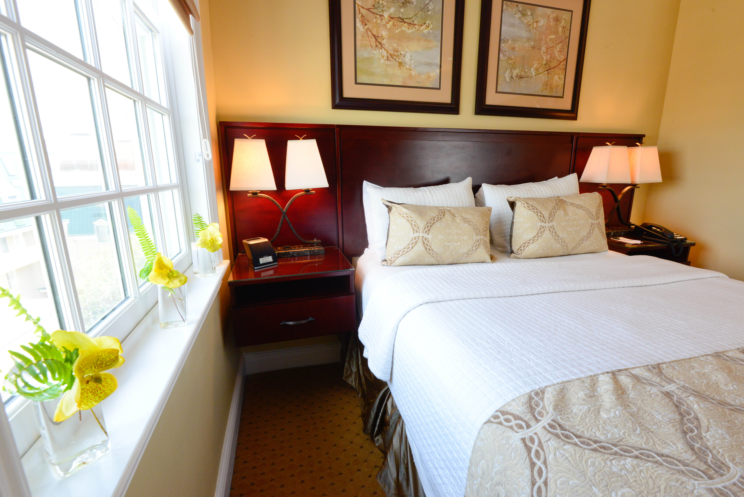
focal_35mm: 16
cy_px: 248
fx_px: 331
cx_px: 372
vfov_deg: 73.8
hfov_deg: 96.7
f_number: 11
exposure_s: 1/30
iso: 1600
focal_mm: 16
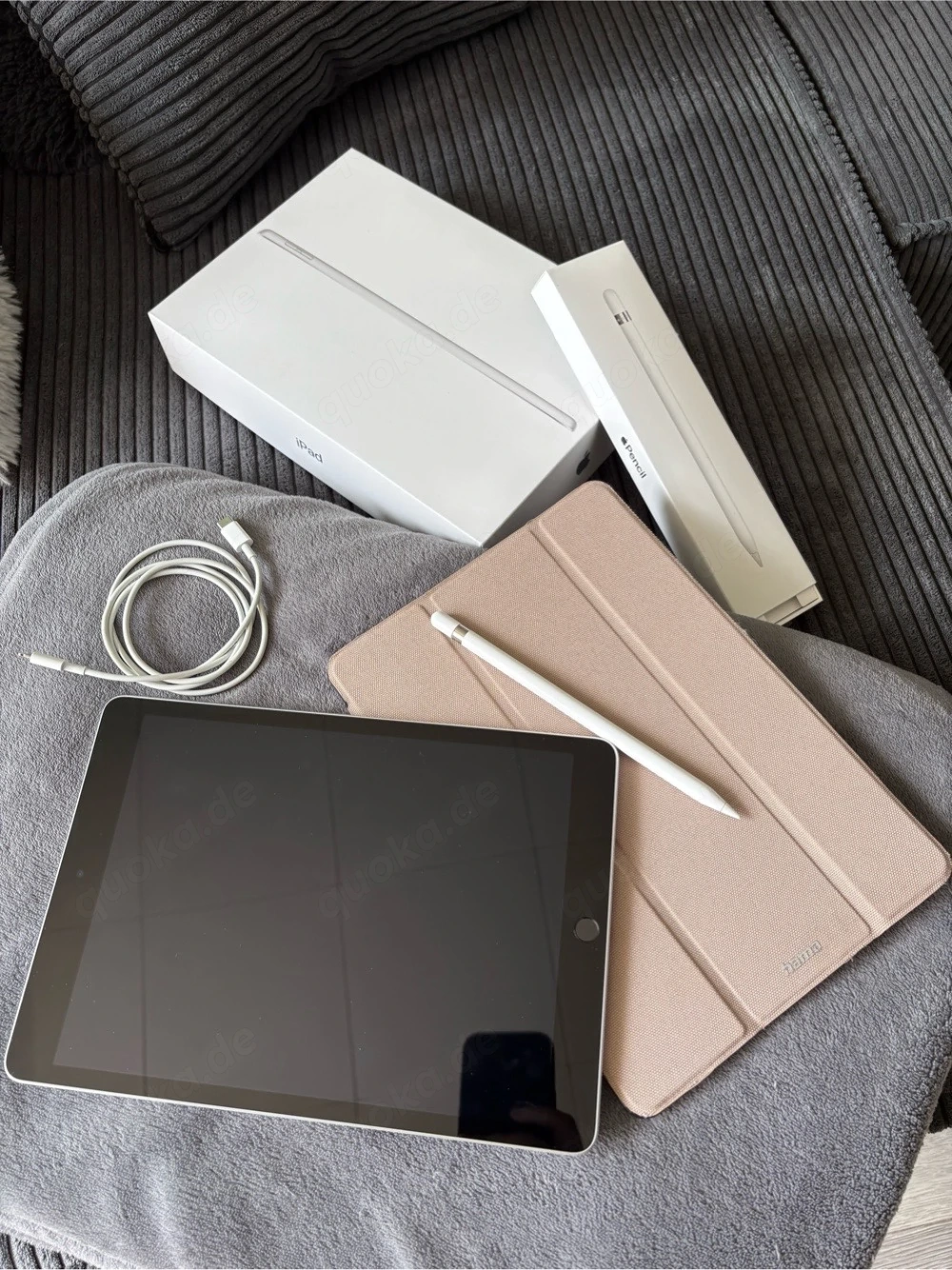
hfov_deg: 53.0
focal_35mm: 26
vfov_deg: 67.3
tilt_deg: -63.3
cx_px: 476
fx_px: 954
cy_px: 635
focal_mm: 5.96
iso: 40
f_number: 1.6
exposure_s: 1/121
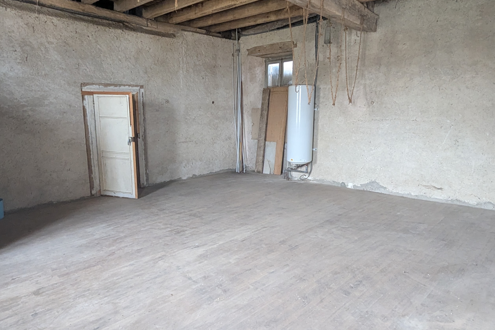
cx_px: 238
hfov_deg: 78.5
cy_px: 172
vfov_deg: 57.2
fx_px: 302
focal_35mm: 22
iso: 252
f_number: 2.2
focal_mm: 1.95
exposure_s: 1/23.8
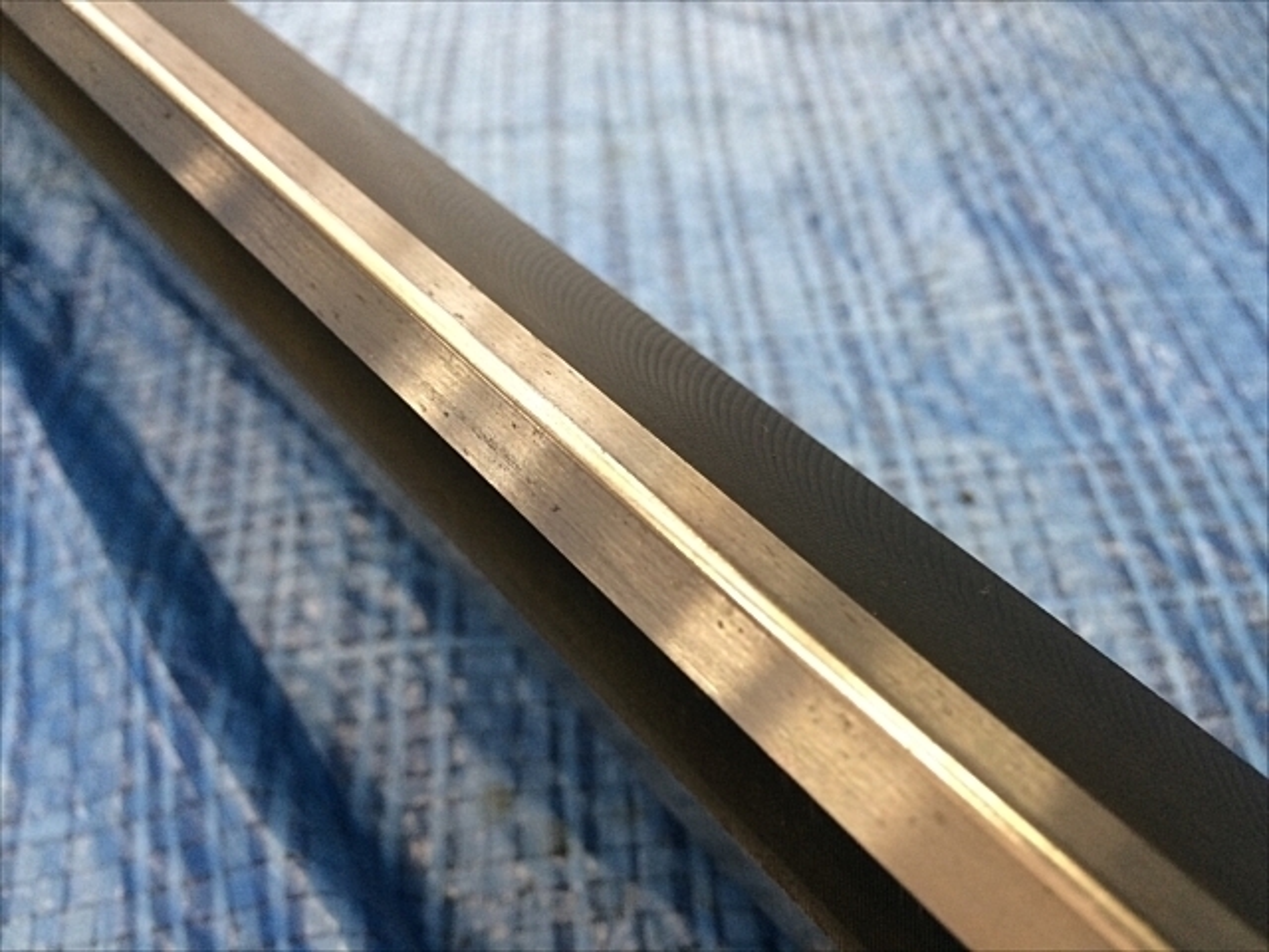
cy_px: 476
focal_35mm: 29
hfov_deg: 61.7
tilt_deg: -51.5
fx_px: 1063
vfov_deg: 48.2
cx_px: 634
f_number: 2.2
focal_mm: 4.15
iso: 100
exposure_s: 1/30
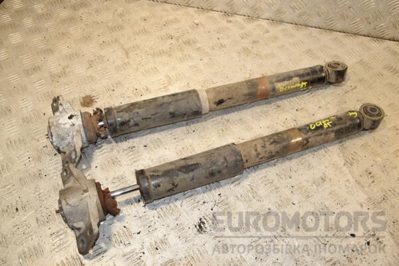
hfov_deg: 57.2
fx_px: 366
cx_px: 200
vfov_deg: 40.0
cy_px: 133
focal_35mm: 33
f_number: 9
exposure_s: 1/200
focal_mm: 22
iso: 800
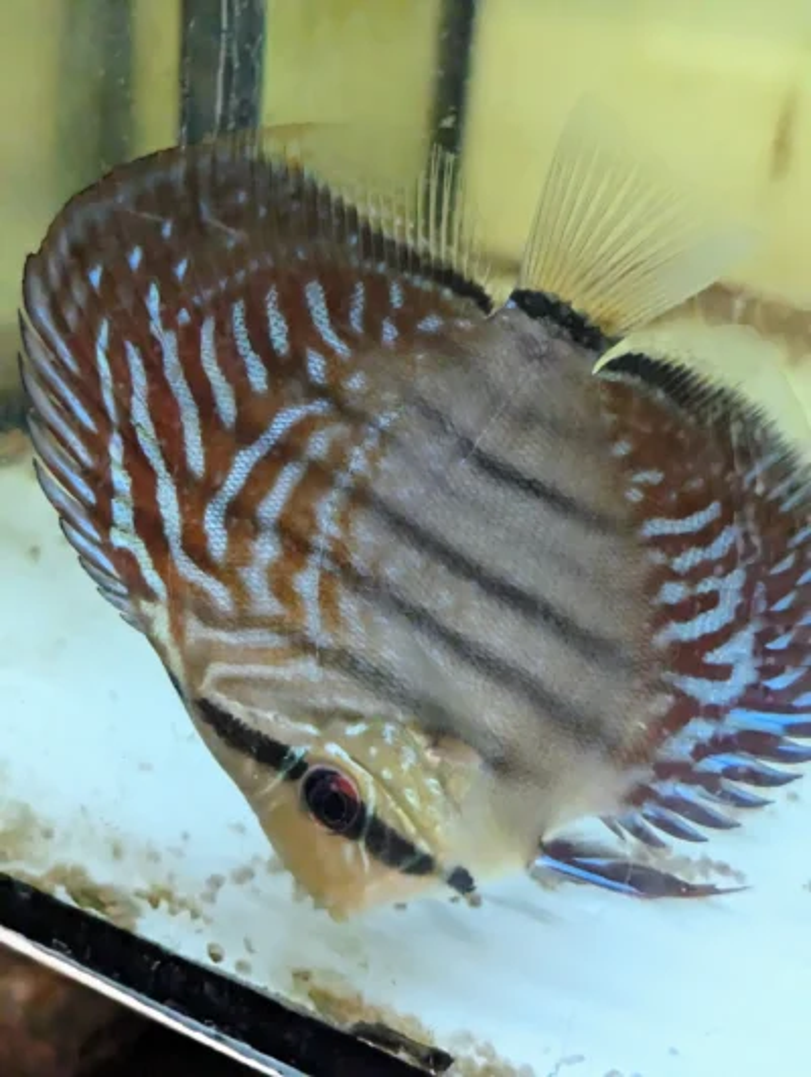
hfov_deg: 30.3
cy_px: 538
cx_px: 406
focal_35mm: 48
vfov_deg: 39.6
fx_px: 1495
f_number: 1.85
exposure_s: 1/225
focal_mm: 6.81
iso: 2349
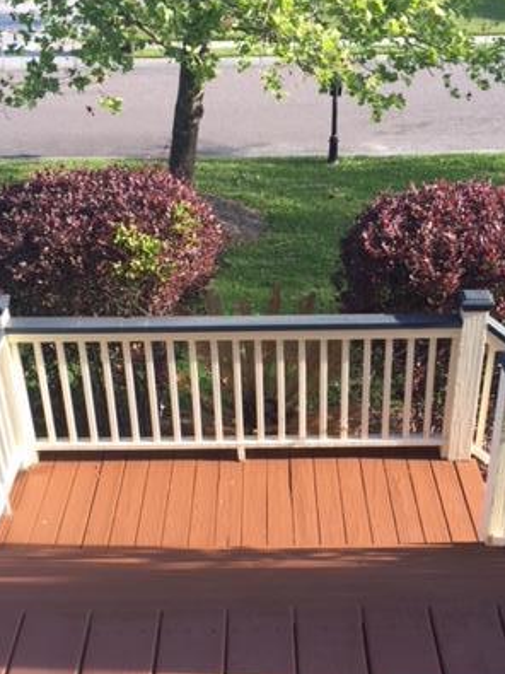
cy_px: 418
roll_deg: -2.6
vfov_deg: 40.2
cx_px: 287
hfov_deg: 30.8
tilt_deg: -31.9
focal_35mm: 47
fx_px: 915
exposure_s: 1/332
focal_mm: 4.15
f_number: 2.2
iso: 32
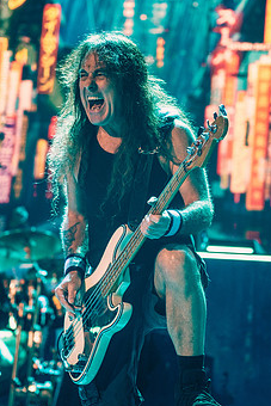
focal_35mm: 139
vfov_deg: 14.7
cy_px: 165
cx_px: 142
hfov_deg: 9.9
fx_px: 1568
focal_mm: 105
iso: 1600
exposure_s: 1/250
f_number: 4
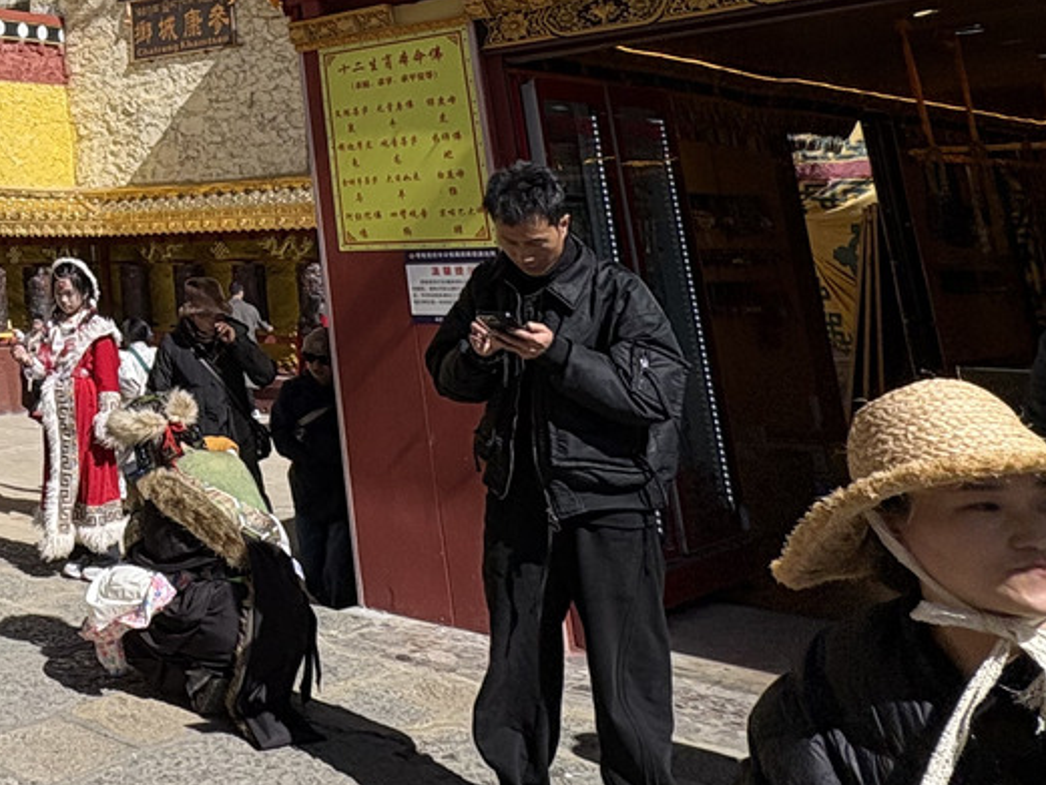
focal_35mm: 43
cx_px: -219
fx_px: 1300
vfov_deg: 30.8
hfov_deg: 34.7
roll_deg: +1.6
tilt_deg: +12.6
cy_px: -26
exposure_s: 1/3106
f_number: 2.2
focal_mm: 2.22
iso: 50
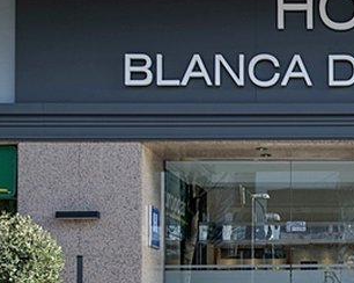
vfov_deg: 20.0
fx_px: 785
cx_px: 375
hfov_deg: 24.0
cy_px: 250
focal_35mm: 75
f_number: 4.5
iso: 100
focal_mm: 24
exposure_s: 1/200
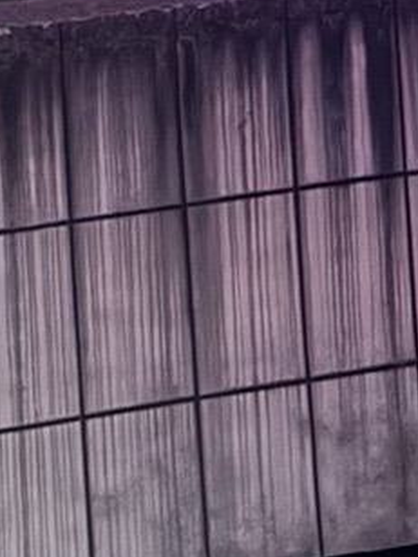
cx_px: -713
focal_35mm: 312
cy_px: -1056
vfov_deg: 5.9
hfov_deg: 4.6
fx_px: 5023
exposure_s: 1/5
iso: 500
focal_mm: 6.76
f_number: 1.78
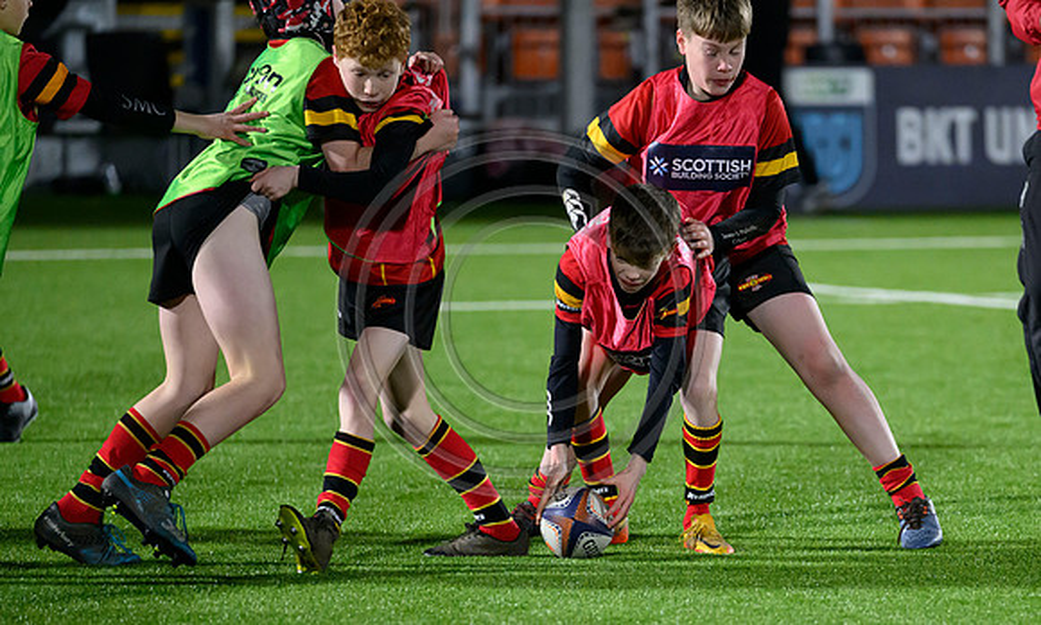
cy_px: 503
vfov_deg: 4.2
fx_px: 8435
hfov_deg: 7.1
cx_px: 717
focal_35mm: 301
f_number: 3.2
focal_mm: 200
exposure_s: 1/1600
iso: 6400
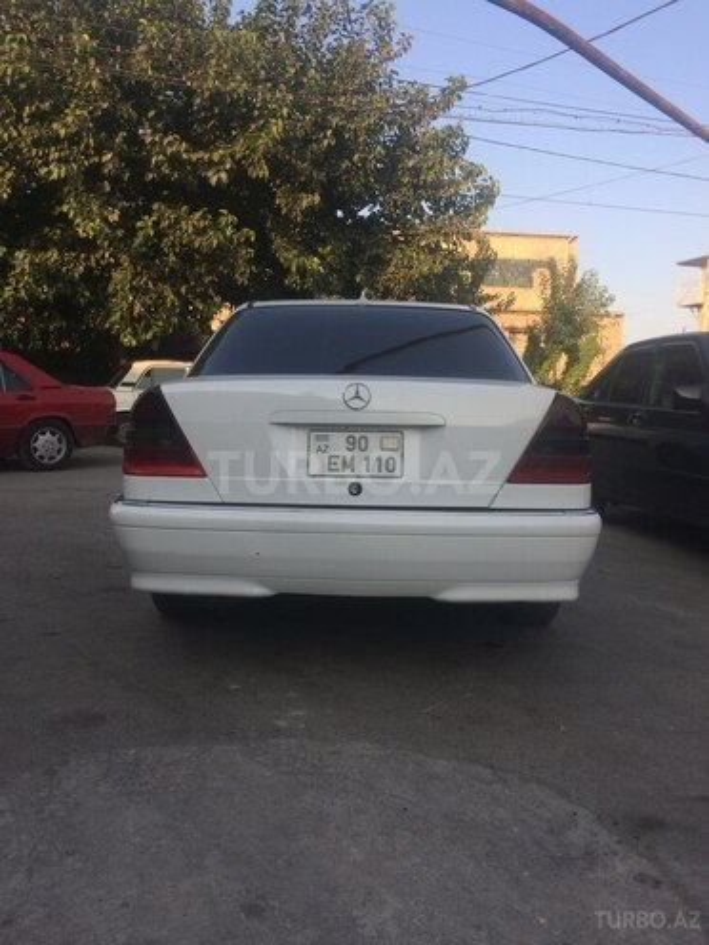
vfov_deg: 61.7
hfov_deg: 48.2
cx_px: 354
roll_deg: -2.0
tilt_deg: -3.5
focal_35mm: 29
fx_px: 792
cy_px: 472
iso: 32
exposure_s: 1/720
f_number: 2.2
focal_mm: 4.15
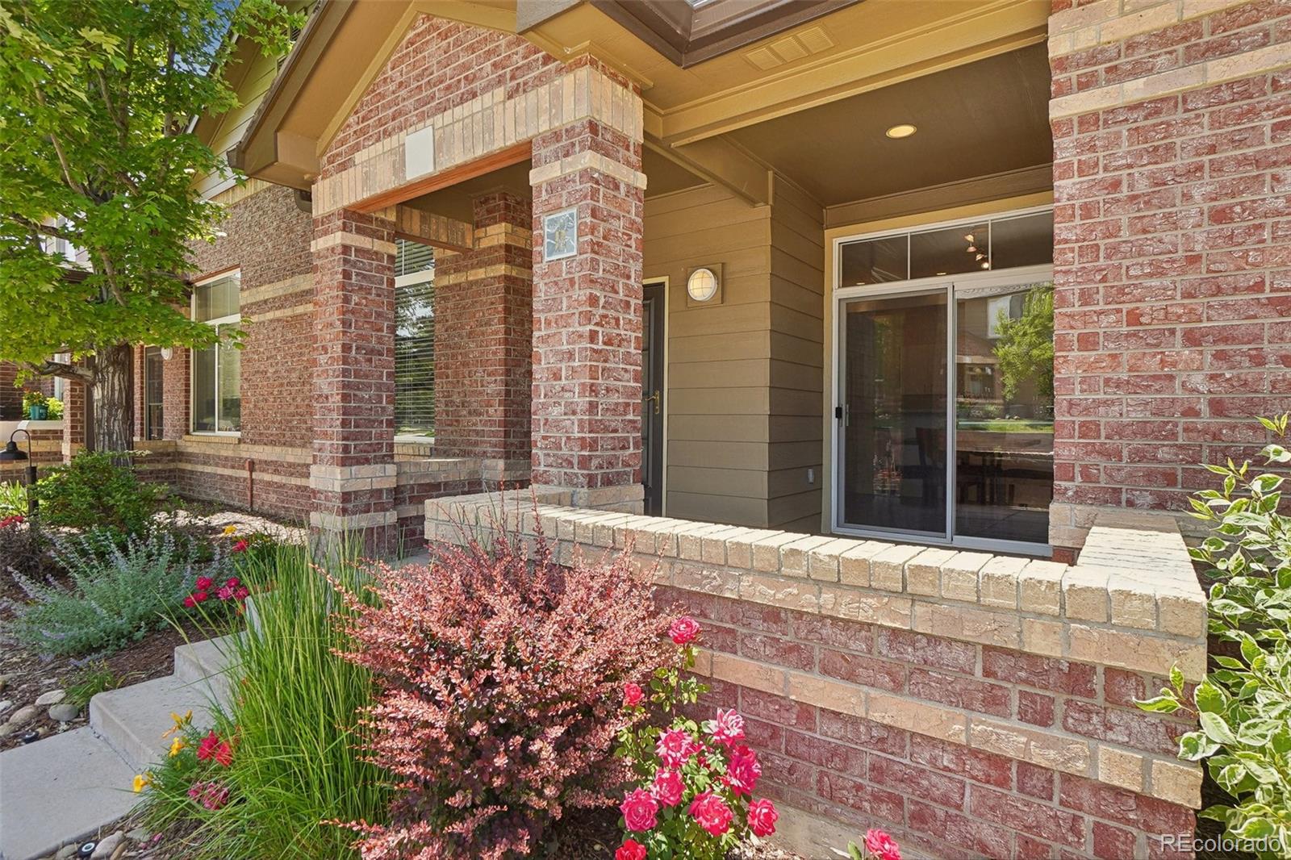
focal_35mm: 18
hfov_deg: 90.0
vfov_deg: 67.4
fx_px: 645
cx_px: 646
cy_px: 430
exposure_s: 1/50
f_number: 8
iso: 100
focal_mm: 12
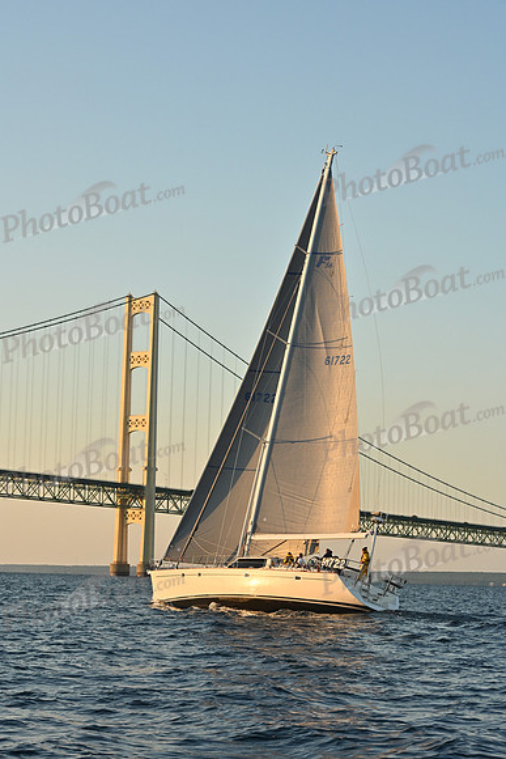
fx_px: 1938
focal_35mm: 92
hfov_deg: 14.9
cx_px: 253
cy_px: 380
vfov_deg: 22.1
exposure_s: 1/800
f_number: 10
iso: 800
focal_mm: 92
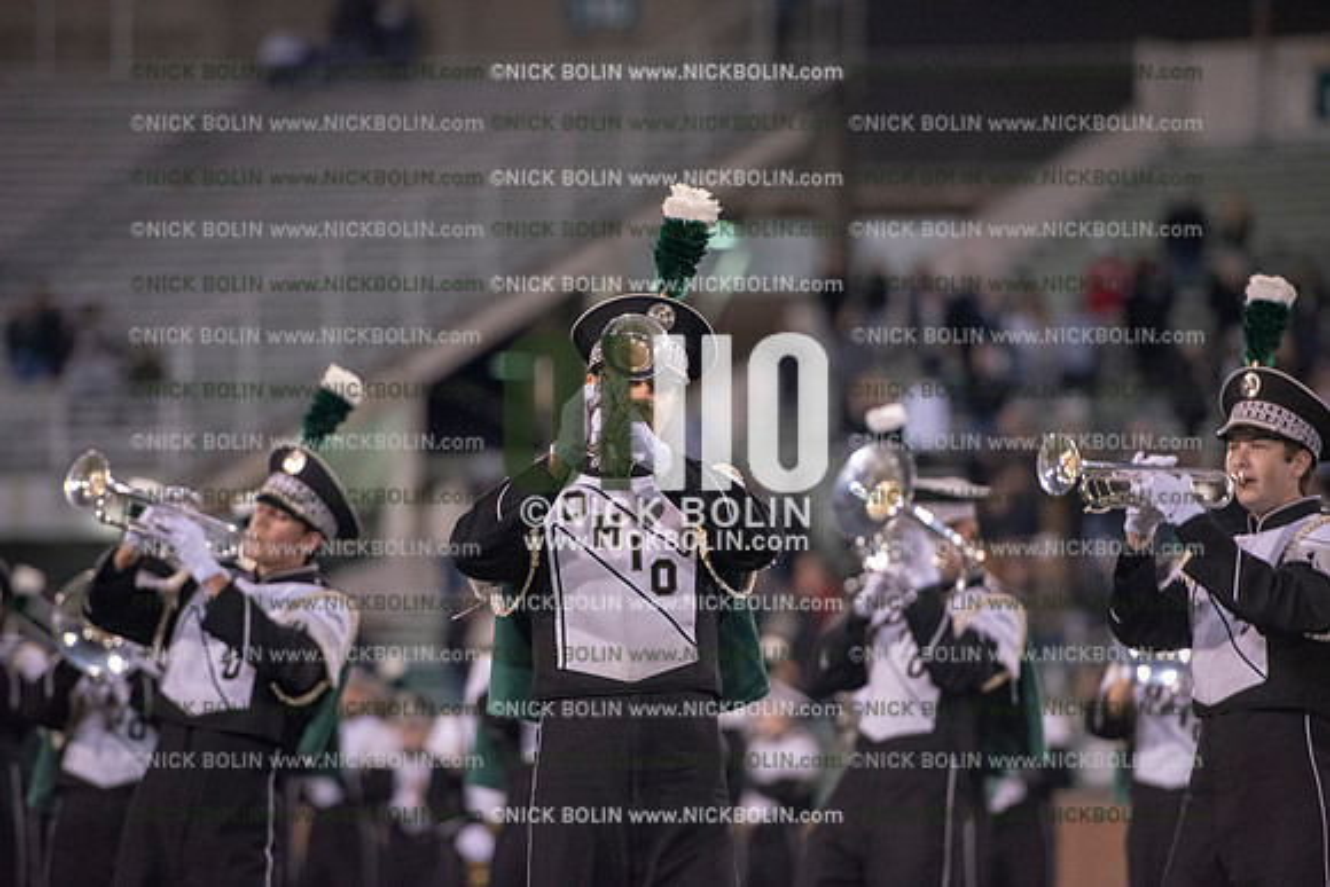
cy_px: 444
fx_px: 7390
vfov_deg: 6.9
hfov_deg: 10.3
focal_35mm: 200
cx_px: 665
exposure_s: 1/1250
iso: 5000
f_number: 3.2
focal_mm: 200
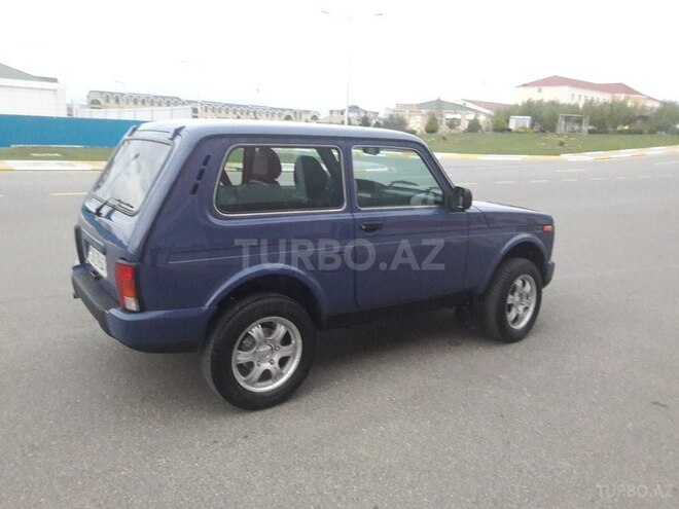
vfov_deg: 49.7
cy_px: 254
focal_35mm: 28
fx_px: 549
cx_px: 340
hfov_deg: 63.4
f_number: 1.9
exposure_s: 1/17
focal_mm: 3.7
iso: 500
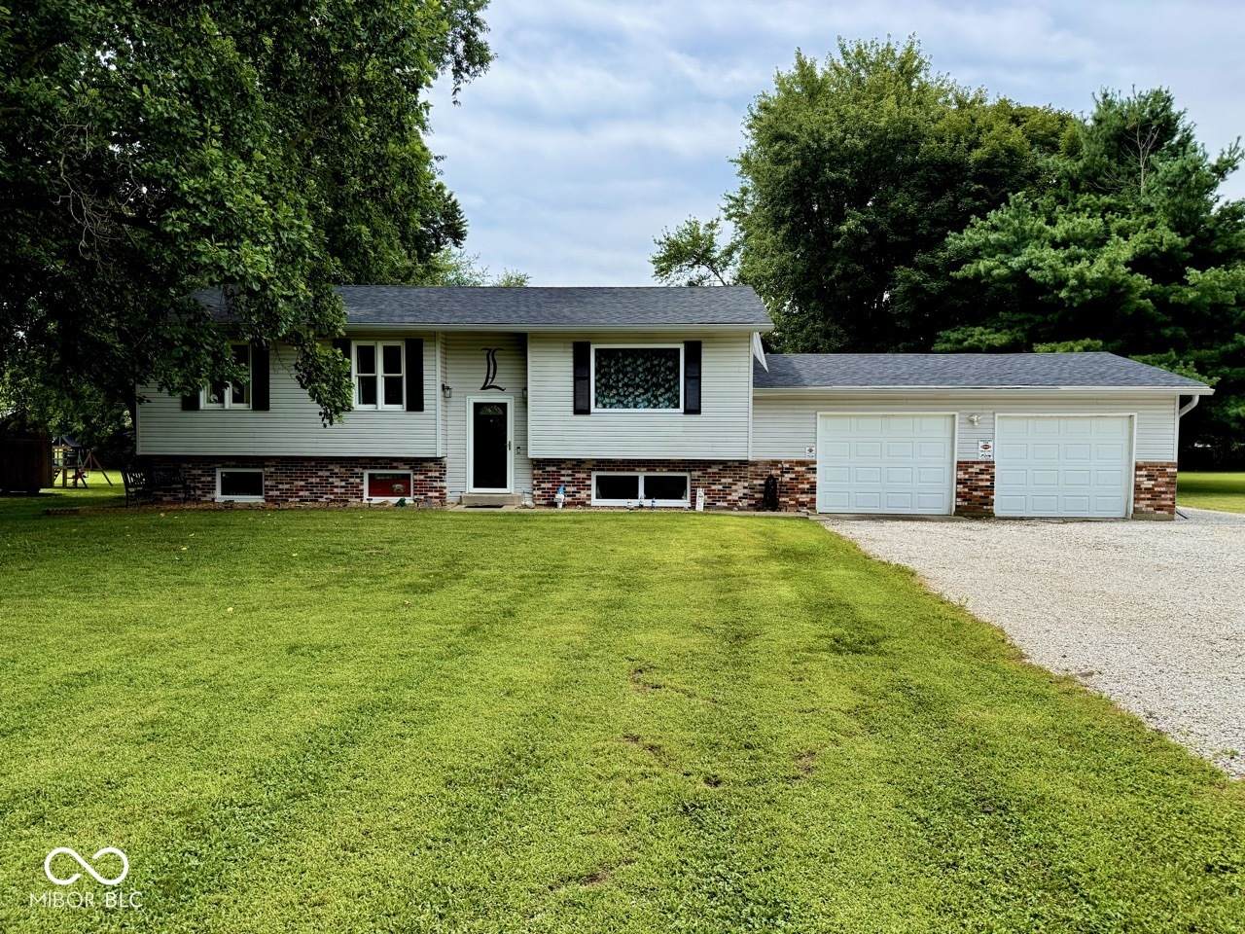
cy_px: 467
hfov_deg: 71.6
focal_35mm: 24
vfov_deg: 56.8
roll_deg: -0.5
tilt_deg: -1.6
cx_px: 622
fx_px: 863
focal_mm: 6.76
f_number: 1.78
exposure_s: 1/2907
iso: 100
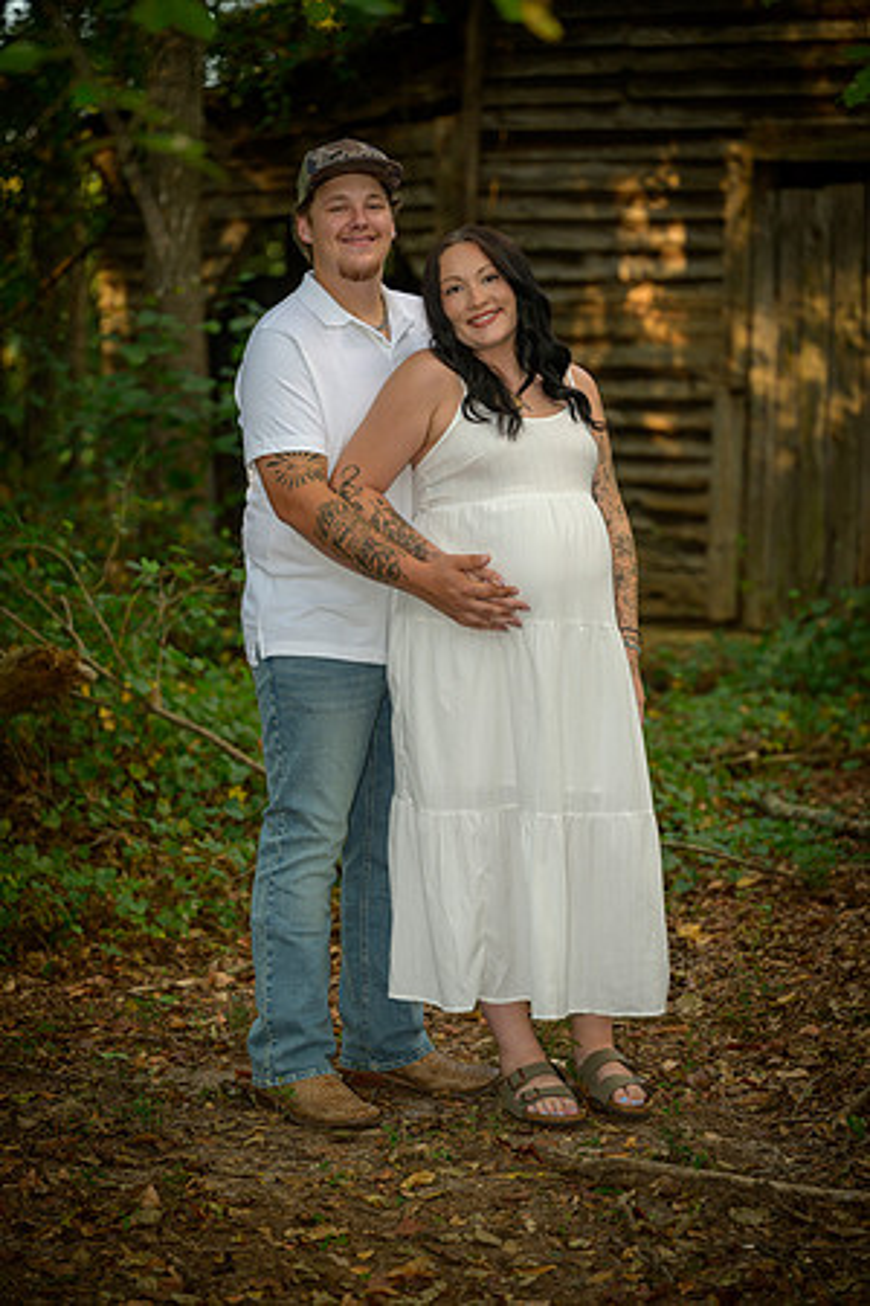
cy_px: 653
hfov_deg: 13.0
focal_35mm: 105
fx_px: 3806
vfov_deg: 19.5
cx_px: 435
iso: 200
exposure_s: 1/60
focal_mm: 105
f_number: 3.3
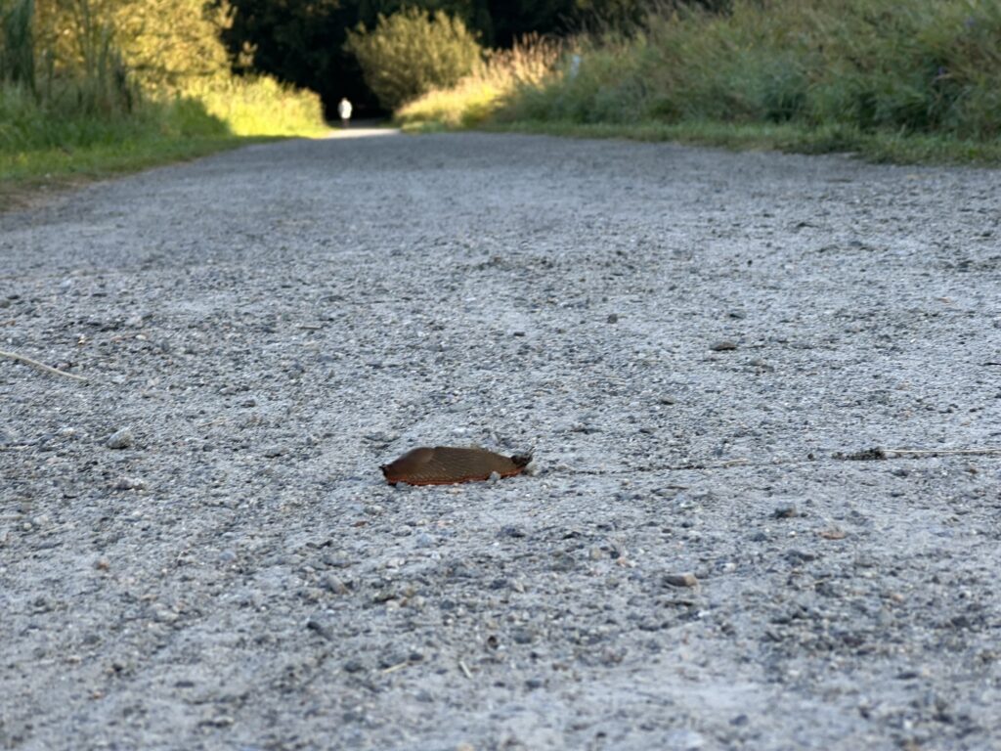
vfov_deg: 19.1
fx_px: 2227
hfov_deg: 25.3
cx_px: 500
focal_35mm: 77
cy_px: 376
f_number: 2.8
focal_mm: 9
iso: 32
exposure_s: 1/99
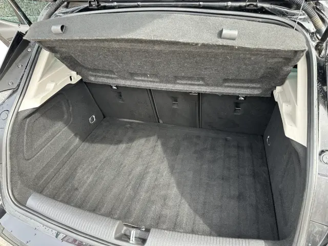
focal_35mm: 24
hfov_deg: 71.6
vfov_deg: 56.8
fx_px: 227
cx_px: 164
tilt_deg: -38.5
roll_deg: +2.4
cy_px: 123
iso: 80
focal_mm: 6.86
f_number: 1.78
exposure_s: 1/172
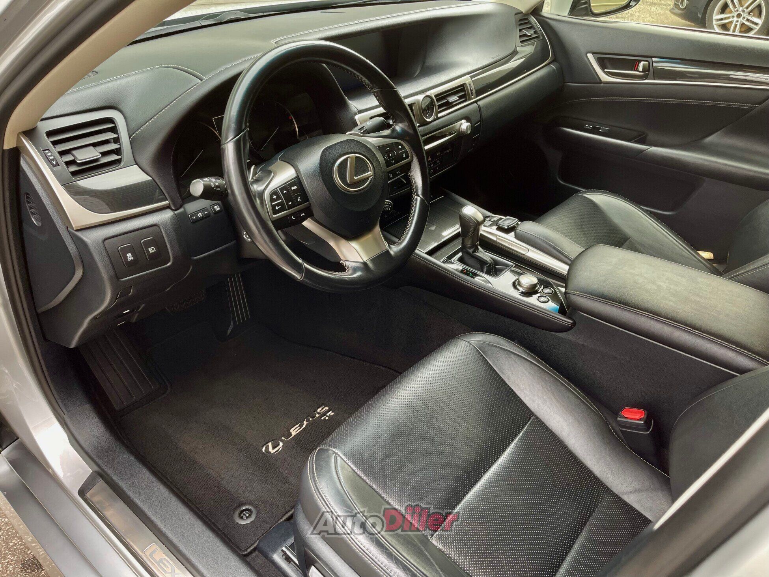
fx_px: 555
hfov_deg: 69.4
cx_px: 384
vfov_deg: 54.9
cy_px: 288
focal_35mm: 25
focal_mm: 5.1
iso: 125
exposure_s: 1/118
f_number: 1.6
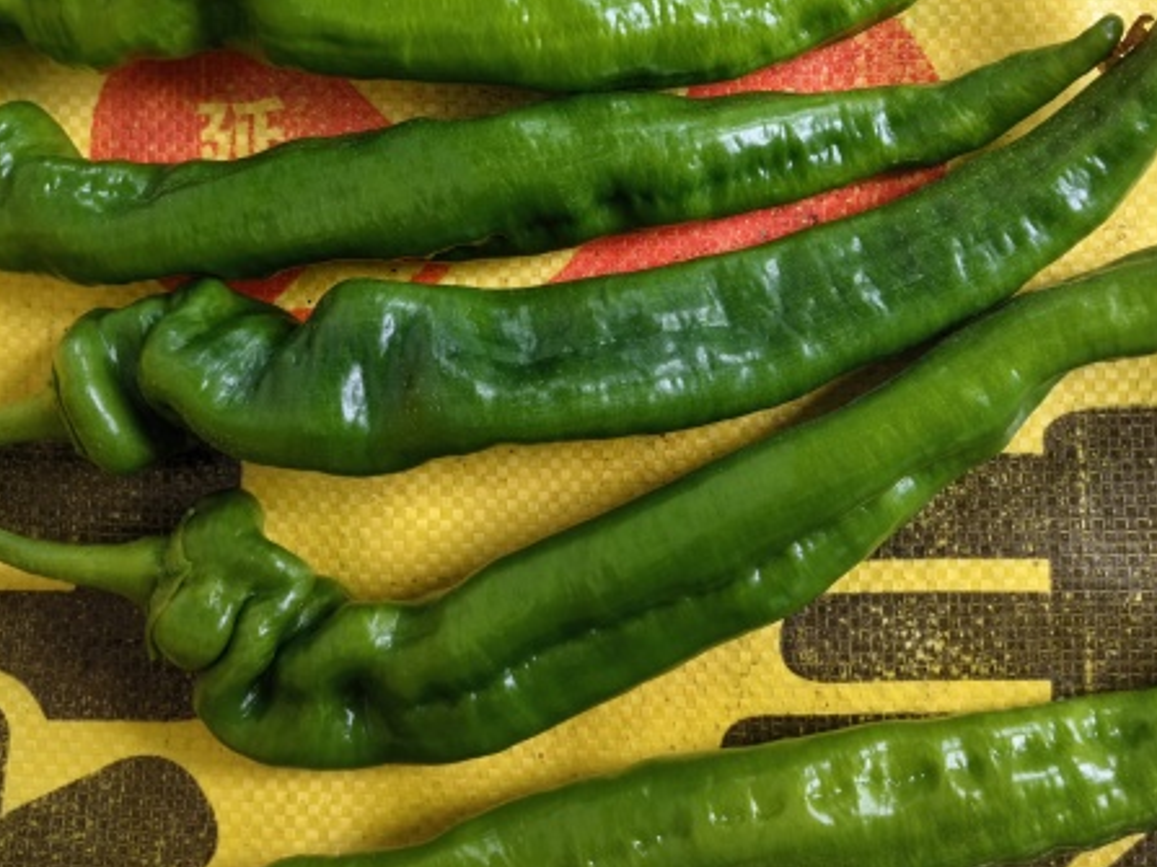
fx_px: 1437
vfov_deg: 33.2
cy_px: 277
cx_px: 632
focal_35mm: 43
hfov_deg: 43.8
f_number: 4
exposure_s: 1/100
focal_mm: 5.75
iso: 160
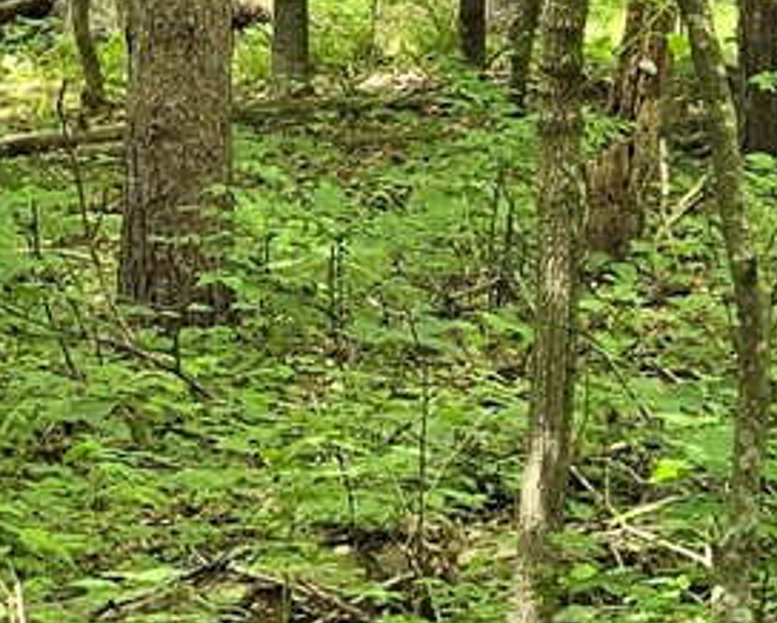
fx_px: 3889
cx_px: 337
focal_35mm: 169
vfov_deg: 9.2
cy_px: 374
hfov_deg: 11.4
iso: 160
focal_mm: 5.4
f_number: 1.8
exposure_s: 1/180
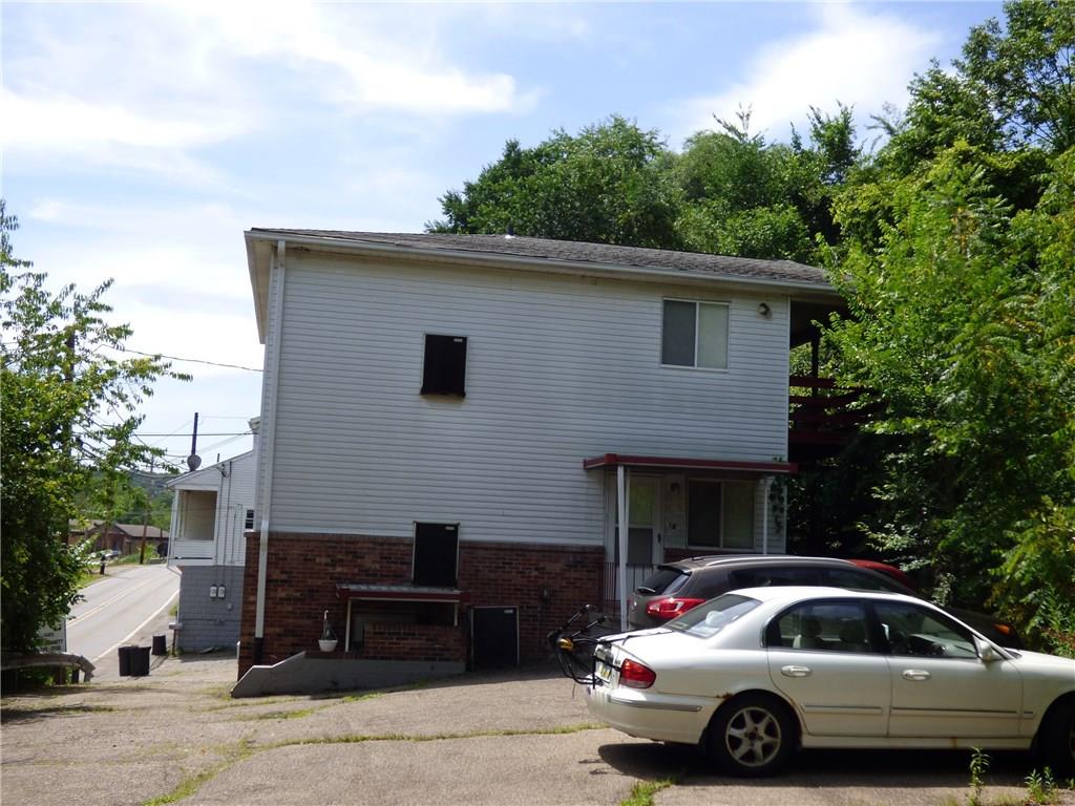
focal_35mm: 37
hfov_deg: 50.1
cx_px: 538
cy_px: 403
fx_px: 1149
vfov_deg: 38.7
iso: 100
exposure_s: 1/800
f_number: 3.5
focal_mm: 6.47
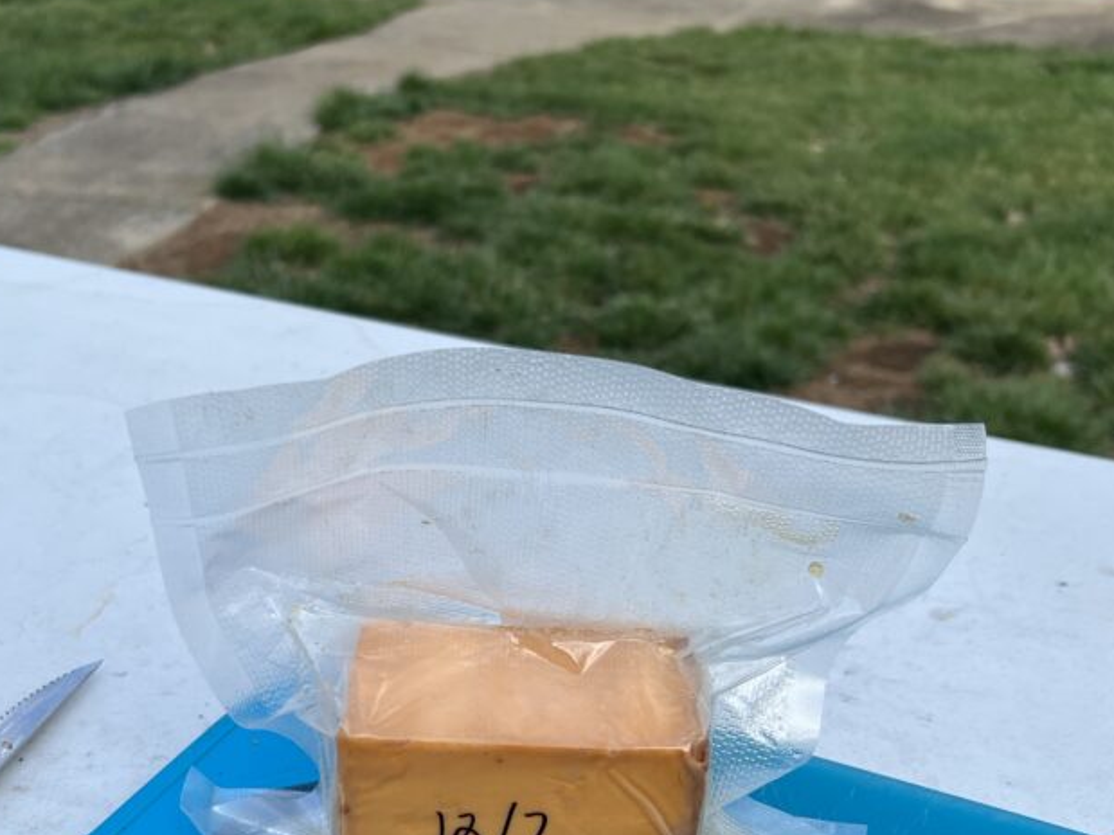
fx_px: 1384
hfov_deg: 43.7
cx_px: 464
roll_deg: -0.3
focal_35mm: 43
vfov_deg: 33.4
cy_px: 527
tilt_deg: -29.1
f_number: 1.5
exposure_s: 1/1838
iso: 50
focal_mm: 5.7
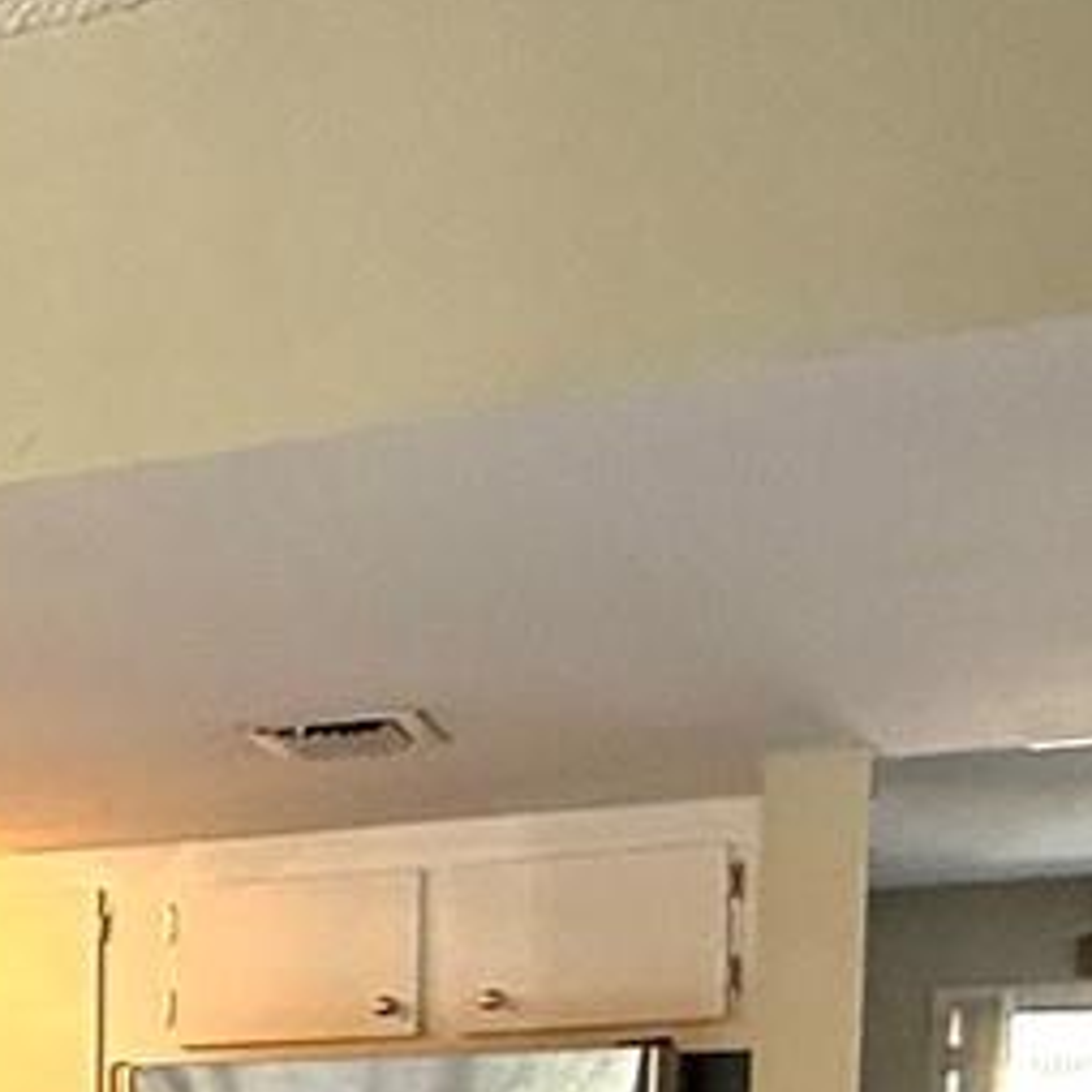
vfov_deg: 20.2
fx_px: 2784
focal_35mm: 78
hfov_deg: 17.4
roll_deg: +1.0
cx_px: -954
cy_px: 1449
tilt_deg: -5.9
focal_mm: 2.22
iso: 200
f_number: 2.2
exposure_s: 1/60
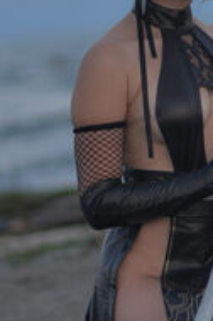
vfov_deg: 5.8
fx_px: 3156
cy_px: 33
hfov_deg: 3.9
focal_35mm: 354
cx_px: 161
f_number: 1.8
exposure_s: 1/320
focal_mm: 85
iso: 160
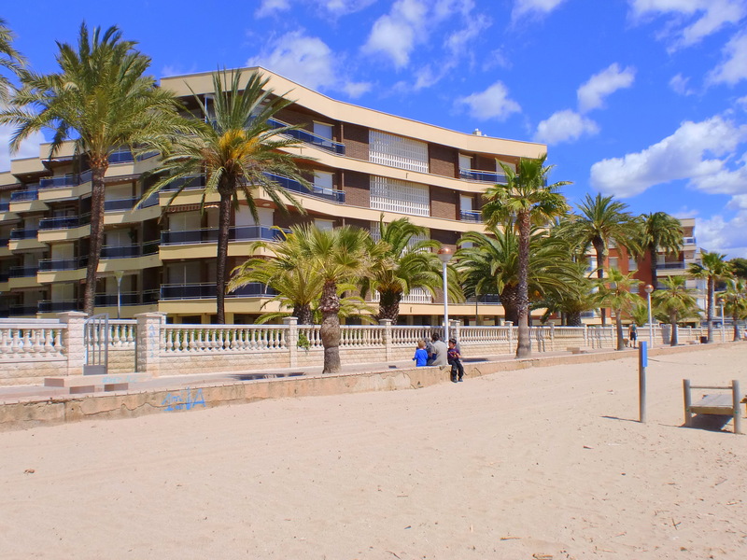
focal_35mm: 35
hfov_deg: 52.6
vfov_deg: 40.7
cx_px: 374
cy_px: 280
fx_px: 755
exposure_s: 1/640
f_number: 5.6
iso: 64
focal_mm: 6.3
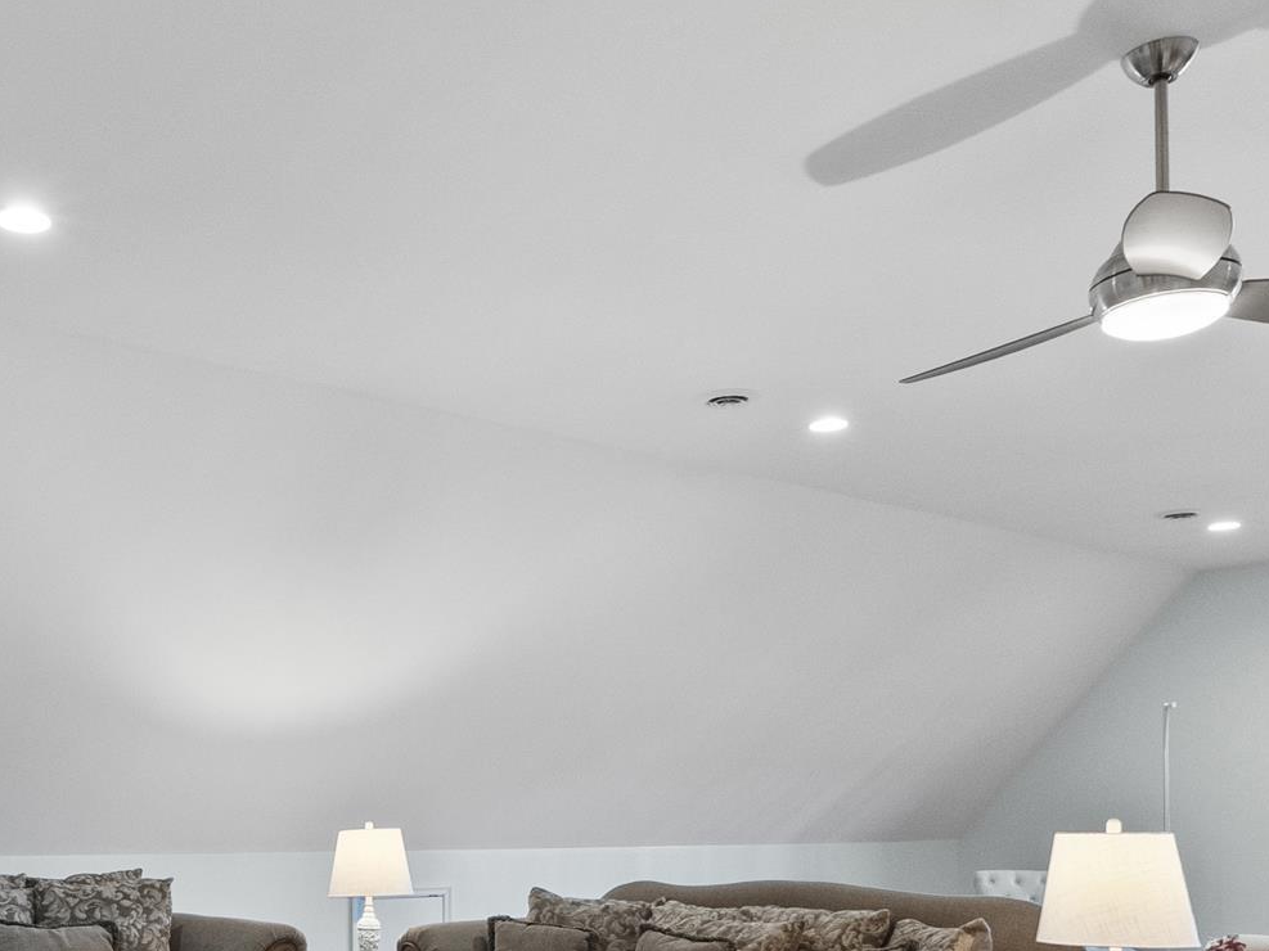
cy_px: 813
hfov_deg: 46.3
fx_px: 1430
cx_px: 329
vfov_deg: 35.2
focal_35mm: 39
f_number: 8
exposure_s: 1/5
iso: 2500
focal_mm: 16
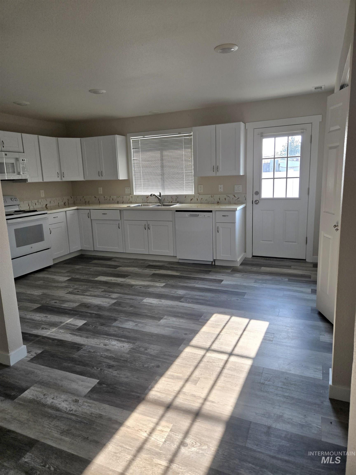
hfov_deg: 58.9
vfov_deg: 73.9
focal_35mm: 23
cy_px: 238
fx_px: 315
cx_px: 178
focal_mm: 5.4
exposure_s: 1/526
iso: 100
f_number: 1.8
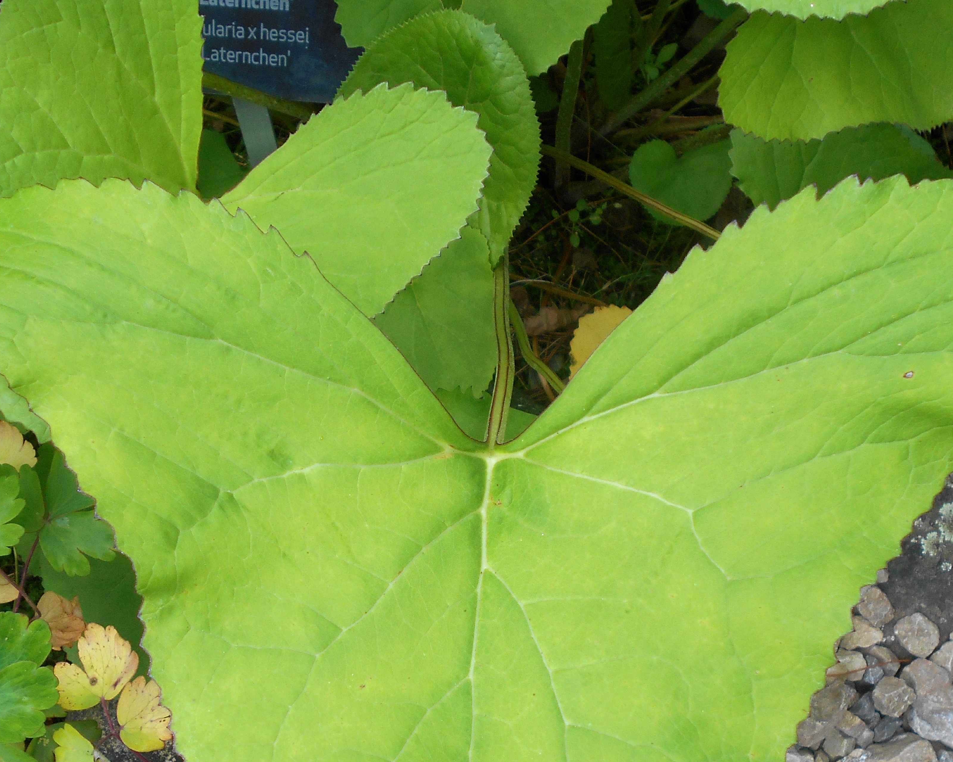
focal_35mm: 47
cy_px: 563
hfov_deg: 39.5
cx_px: 476
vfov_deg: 31.6
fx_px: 1326
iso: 80
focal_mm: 5.1
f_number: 3.4
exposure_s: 1/320
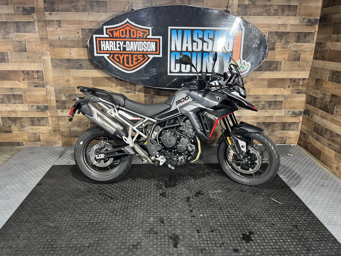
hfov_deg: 67.3
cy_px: 128
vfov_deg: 53.1
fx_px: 256
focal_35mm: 26
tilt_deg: -18.4
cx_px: 170
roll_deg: -0.5
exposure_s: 1/60
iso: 200
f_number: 1.6
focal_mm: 5.1
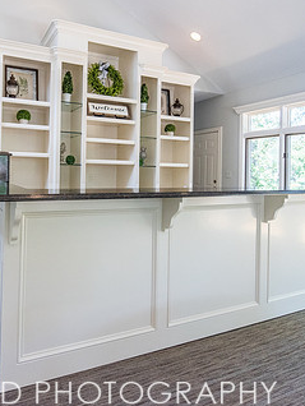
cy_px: 170
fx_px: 293
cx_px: 97
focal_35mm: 25
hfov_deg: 53.6
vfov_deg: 68.9
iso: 1250
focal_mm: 14
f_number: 7.1
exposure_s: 1/160
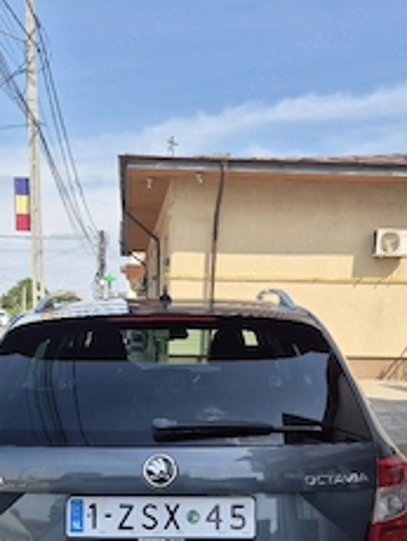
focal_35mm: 40
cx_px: 158
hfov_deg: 35.9
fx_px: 626
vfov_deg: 43.8
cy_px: 456
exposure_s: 1/1250
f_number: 1.8
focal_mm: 5.4
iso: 25
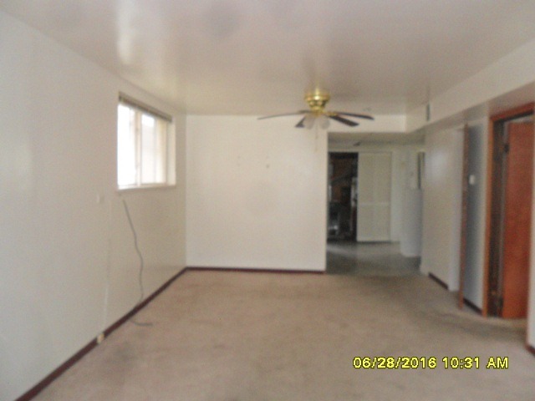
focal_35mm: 27
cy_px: 200
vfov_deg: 51.4
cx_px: 268
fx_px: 417
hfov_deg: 65.3
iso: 240
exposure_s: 1/30
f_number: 3.5
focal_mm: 4.9
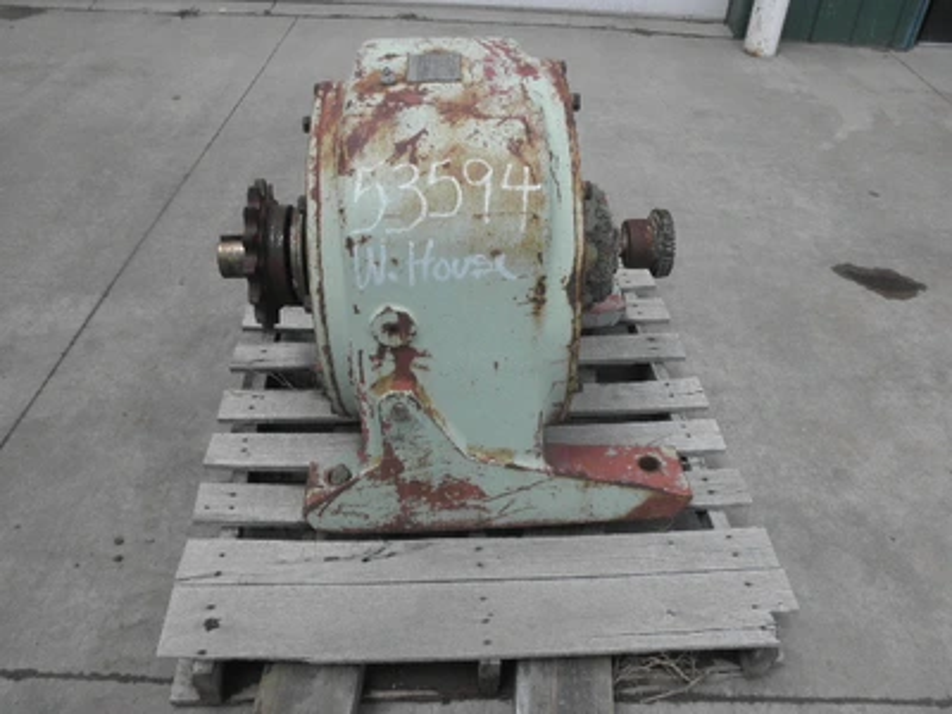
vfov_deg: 49.7
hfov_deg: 63.4
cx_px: 476
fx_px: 770
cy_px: 357
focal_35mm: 28
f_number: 8.5
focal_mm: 5
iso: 64
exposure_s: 1/80
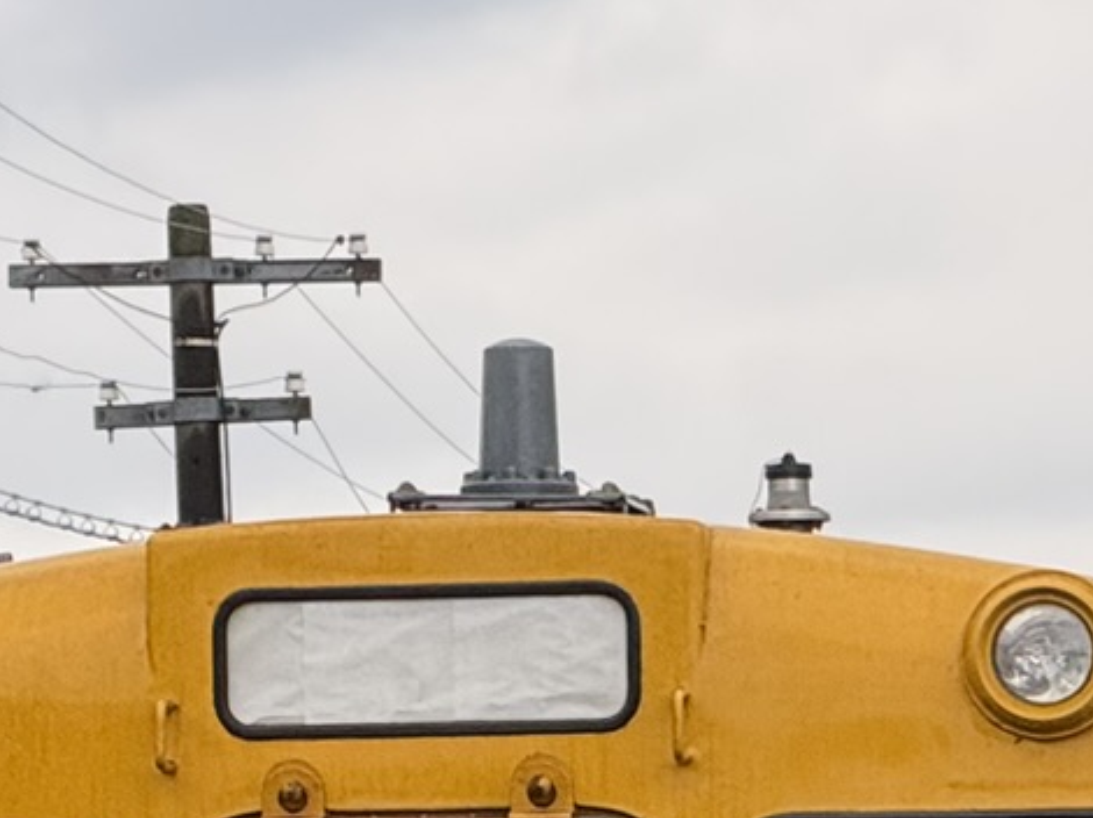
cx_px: 846
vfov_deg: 2.8
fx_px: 16505
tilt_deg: +0.5
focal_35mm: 523
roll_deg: +1.3
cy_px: 1294
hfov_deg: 3.8
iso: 160
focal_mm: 15.66
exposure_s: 1/99
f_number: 2.8
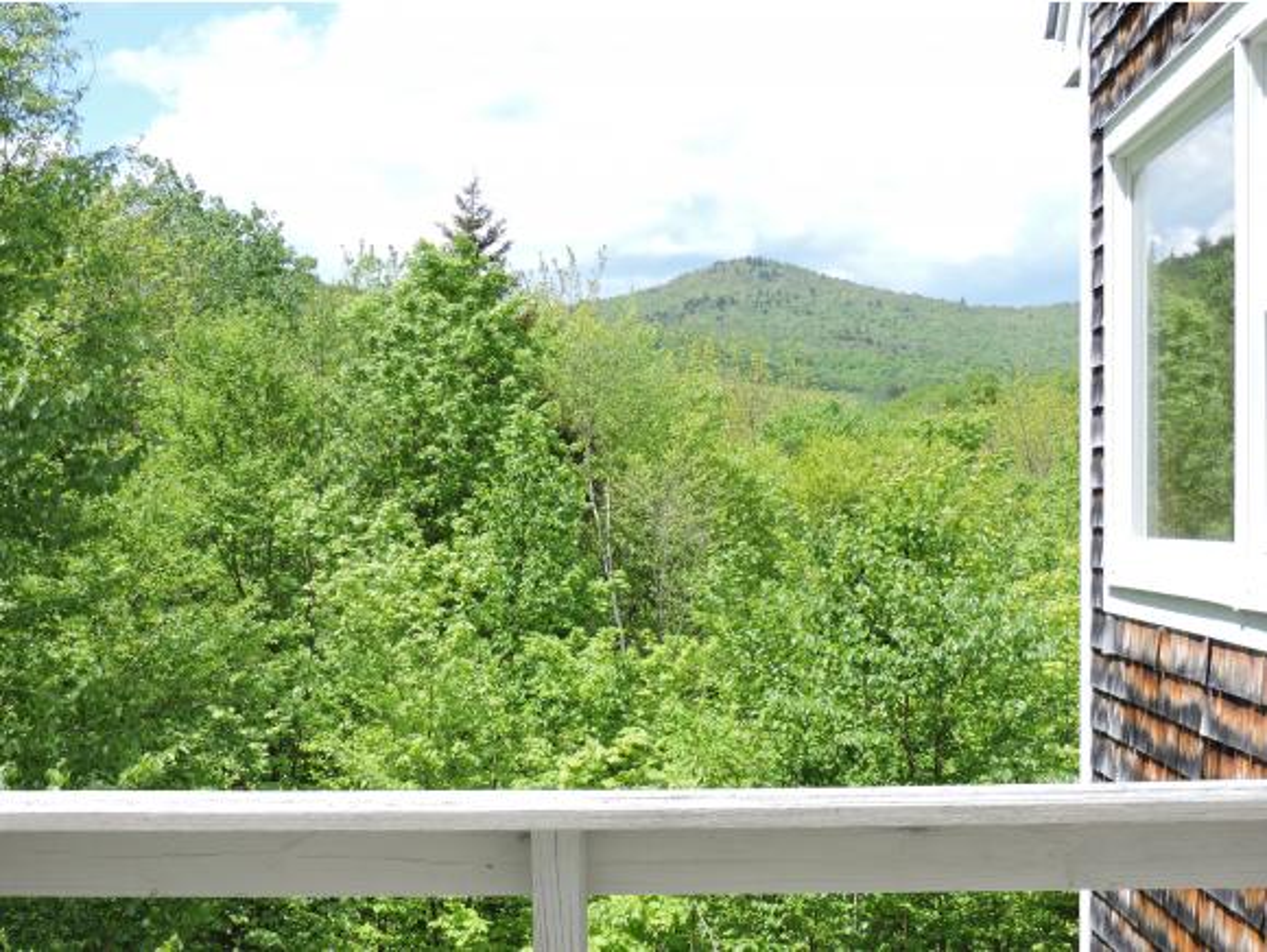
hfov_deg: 34.9
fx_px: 2015
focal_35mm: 55
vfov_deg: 26.6
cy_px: 476
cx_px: 634
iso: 100
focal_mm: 9.8
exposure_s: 1/500
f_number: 3.7
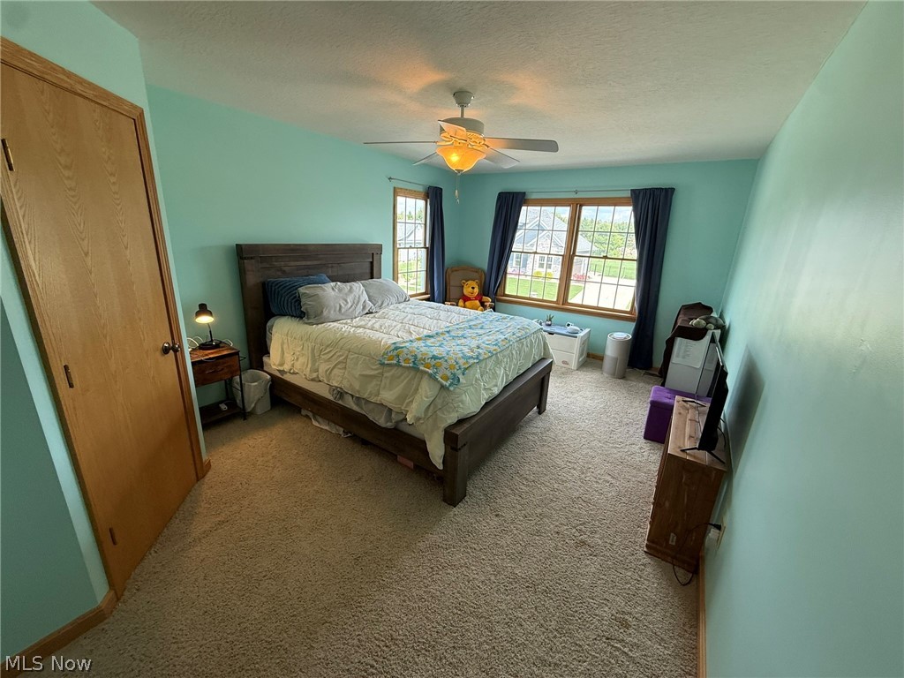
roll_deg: -2.8
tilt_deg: -15.8
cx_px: 452
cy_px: 339
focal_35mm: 14
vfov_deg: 85.7
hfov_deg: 102.1
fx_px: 366
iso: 100
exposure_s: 1/120
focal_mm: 2.22
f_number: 2.2
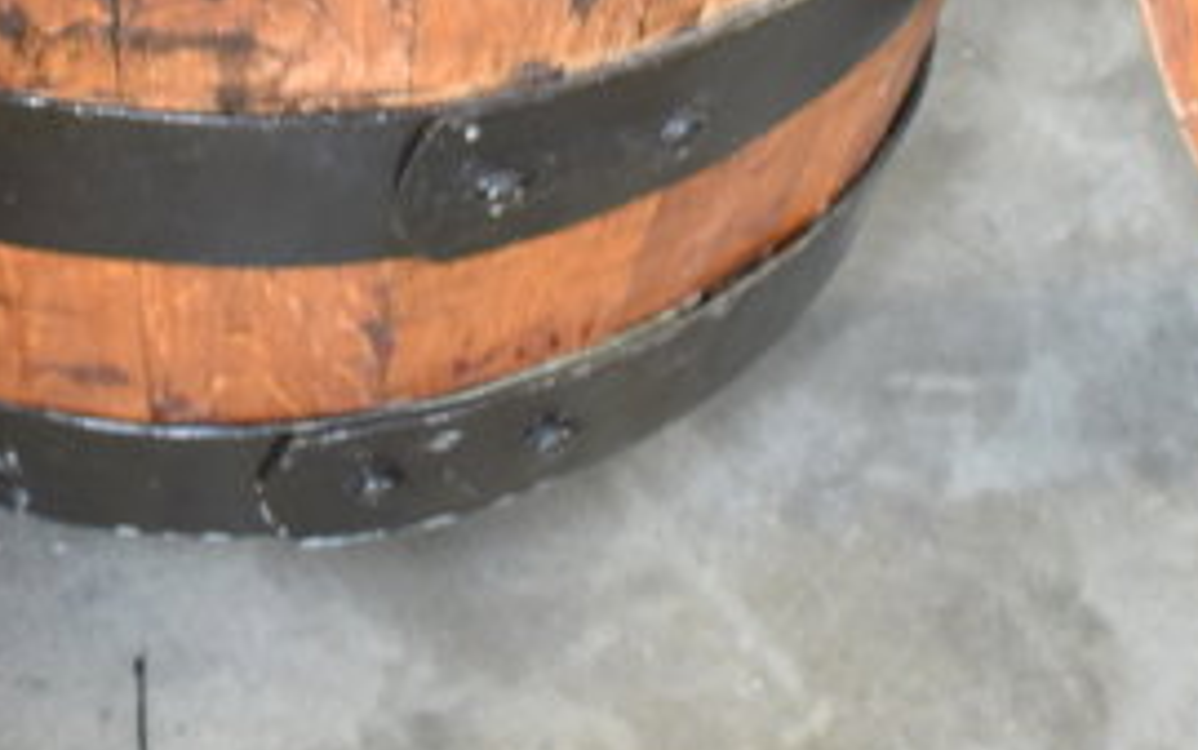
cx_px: 346
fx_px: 3551
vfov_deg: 11.3
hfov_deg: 19.1
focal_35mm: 109
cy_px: -570
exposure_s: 1/30
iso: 500
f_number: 3.8
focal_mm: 21
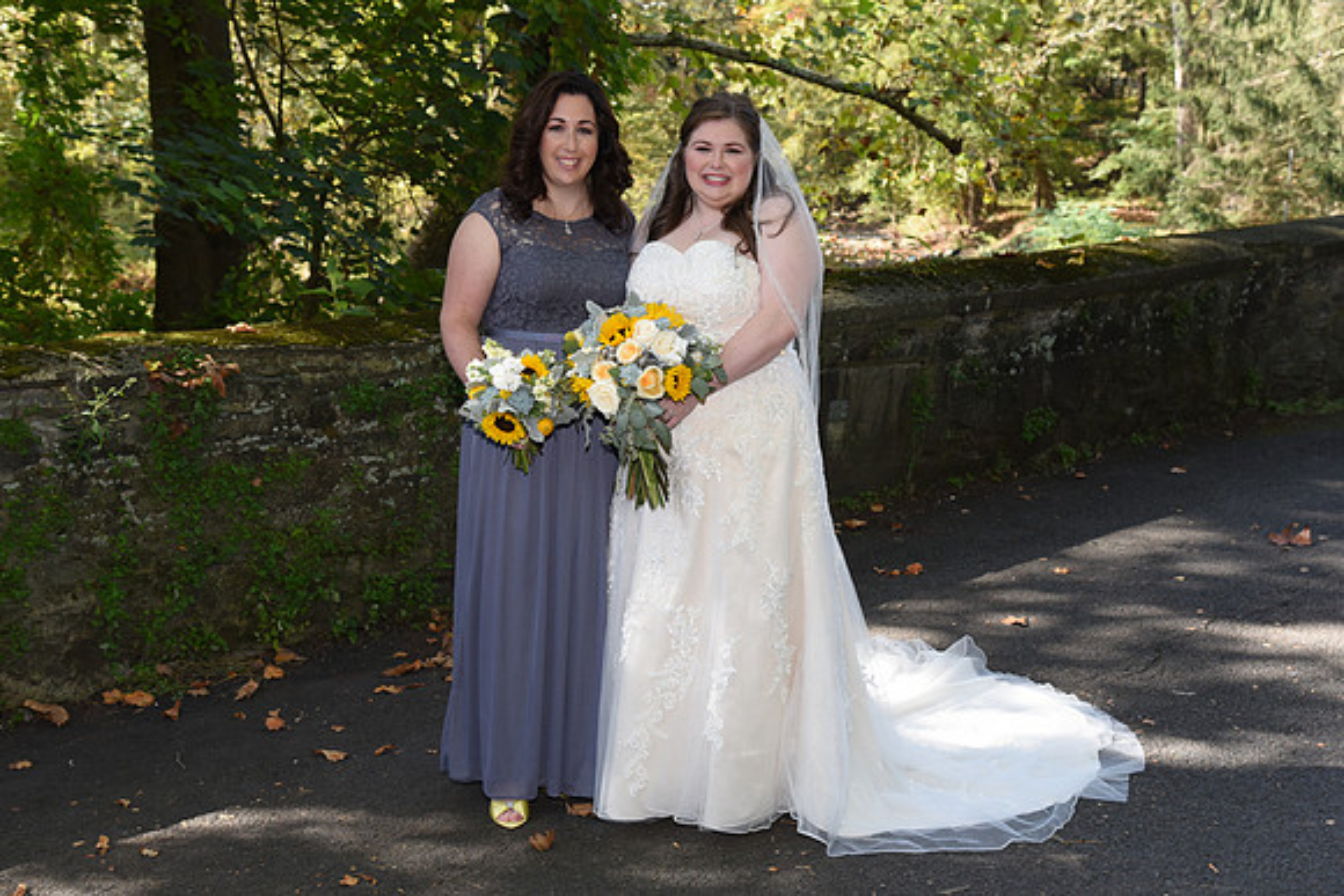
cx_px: 672
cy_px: 448
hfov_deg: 39.6
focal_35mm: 50
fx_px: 1867
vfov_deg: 27.0
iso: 640
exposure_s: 1/200
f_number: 6.3
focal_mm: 50
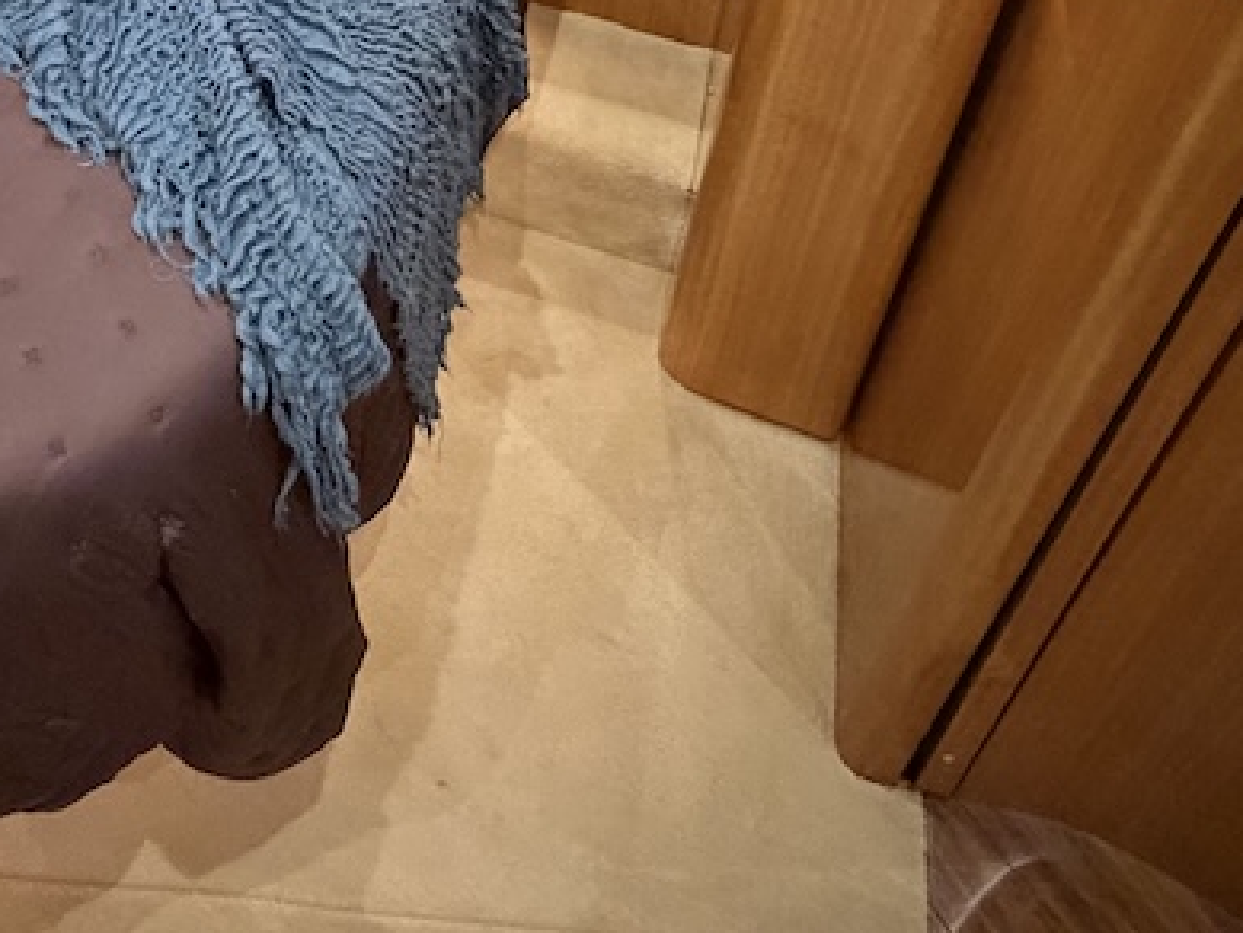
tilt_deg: -31.2
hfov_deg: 46.9
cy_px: -220
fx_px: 1293
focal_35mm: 36
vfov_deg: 32.1
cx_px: 157
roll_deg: +2.6
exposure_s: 1/40
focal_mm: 2.22
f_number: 2.2
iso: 1000
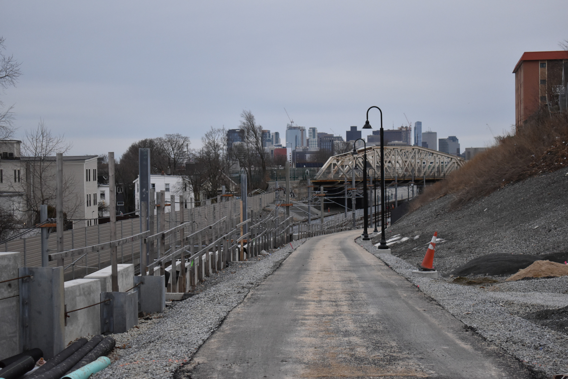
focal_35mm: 63
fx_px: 994
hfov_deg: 31.9
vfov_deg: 21.6
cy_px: 190
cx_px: 284
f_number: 5
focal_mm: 42
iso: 1400
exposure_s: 1/4000
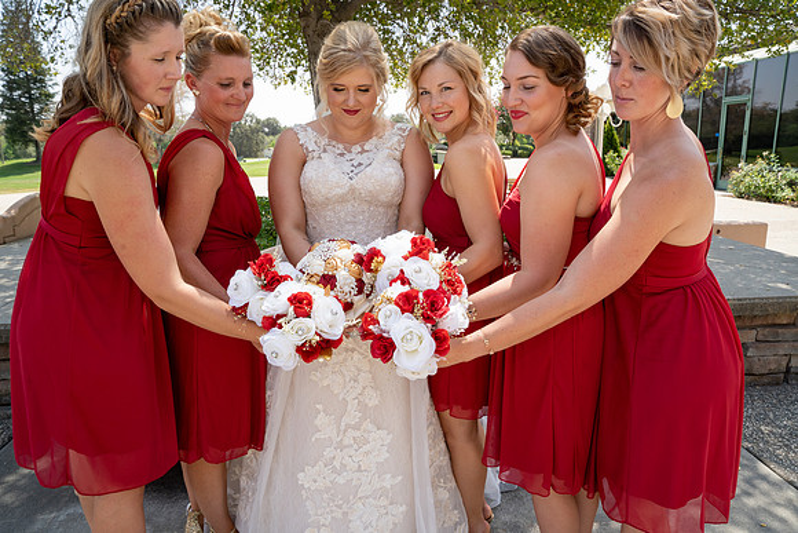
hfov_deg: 73.7
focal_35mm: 24
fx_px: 532
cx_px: 399
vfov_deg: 53.2
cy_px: 266
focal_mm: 24
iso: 500
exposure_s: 1/200
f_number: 10
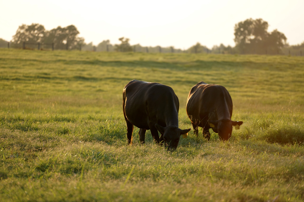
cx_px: 152
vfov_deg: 6.9
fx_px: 1689
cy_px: 101
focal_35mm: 200
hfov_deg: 10.3
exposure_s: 1/250
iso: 160
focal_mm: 200
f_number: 4
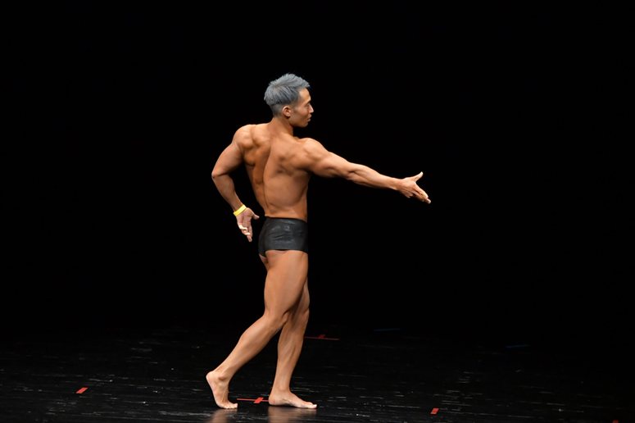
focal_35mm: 270
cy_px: 212
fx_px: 4760
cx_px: 318
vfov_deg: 5.1
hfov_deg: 7.6
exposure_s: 1/400
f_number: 5.6
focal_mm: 180
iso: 3200
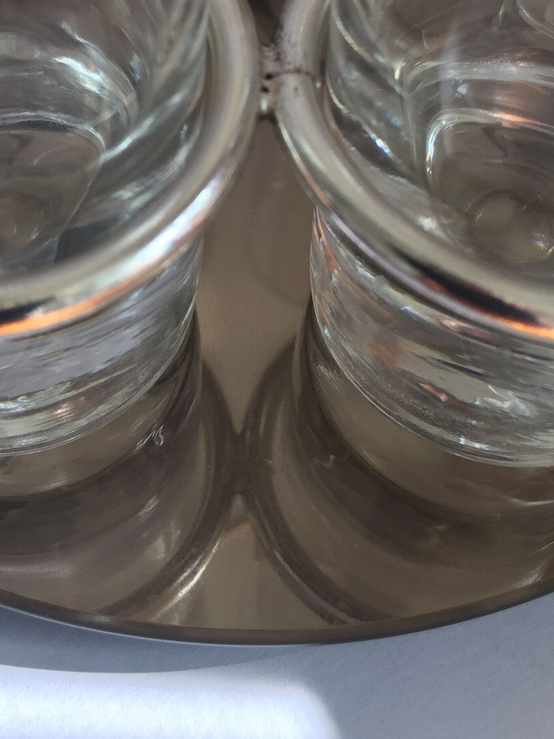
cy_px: 107
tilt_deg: -49.4
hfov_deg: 28.0
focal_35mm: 52
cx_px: 217
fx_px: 1110
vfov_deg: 35.2
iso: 32
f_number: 2.2
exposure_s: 1/100
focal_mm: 4.15
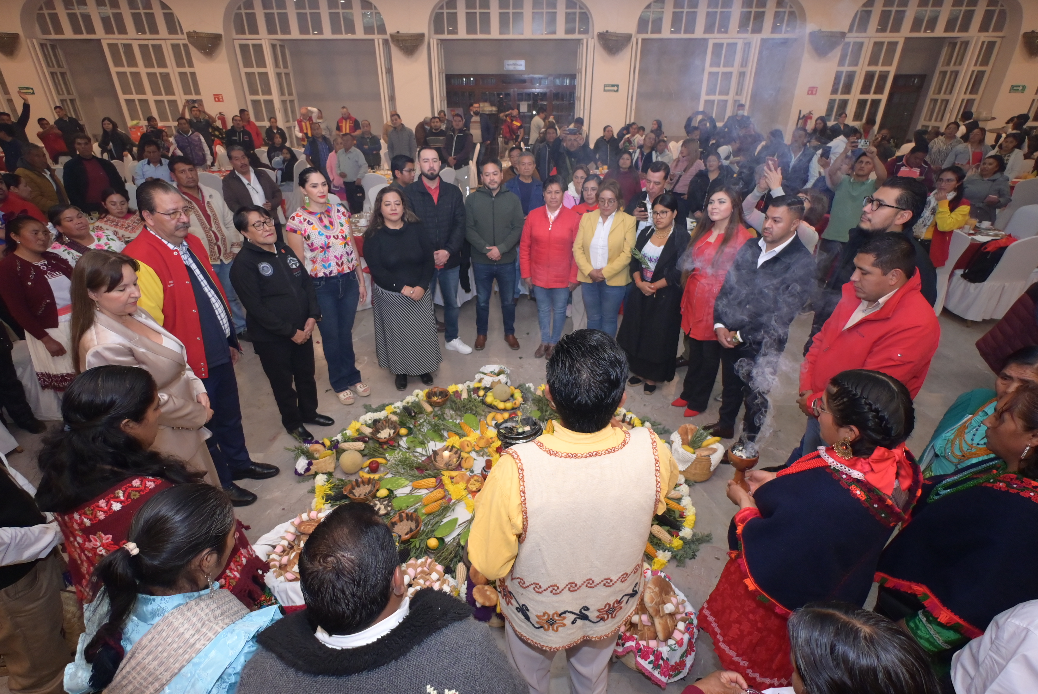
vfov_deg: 67.5
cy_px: 347
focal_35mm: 18
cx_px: 519
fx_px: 519
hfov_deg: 90.0
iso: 2000
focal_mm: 12
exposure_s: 1/160
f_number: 3.5
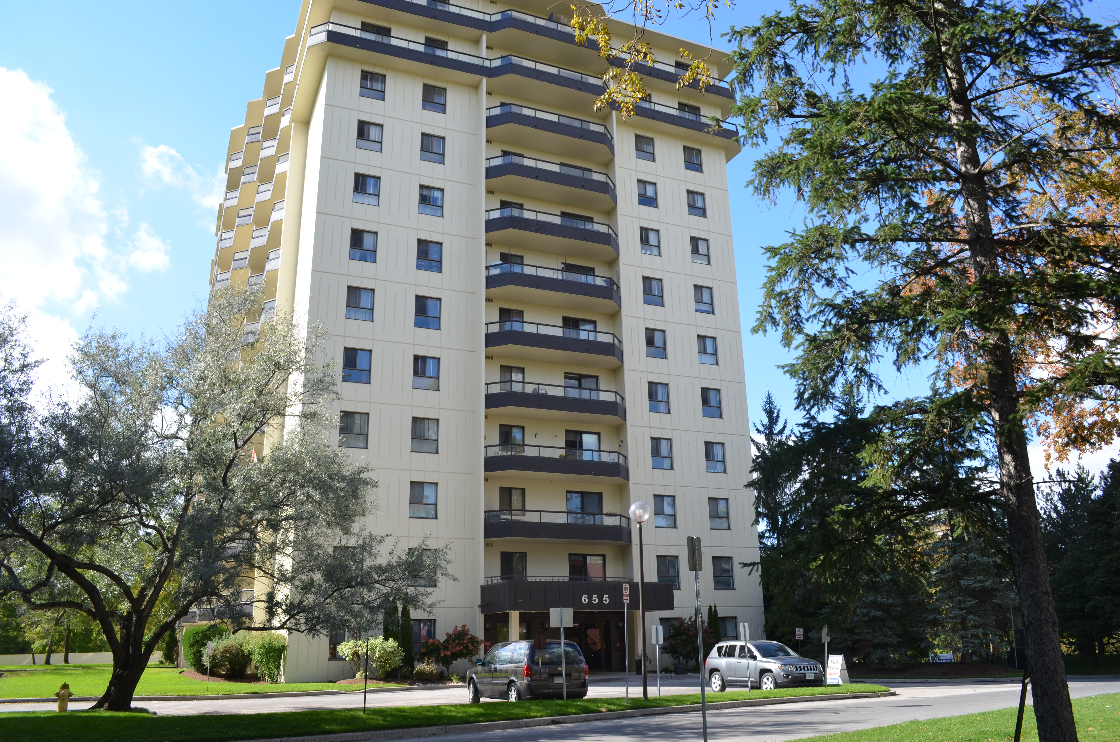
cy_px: 371
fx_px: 838
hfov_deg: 67.5
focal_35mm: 27
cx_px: 560
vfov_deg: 47.7
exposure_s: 1/250
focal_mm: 18
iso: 200
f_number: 8
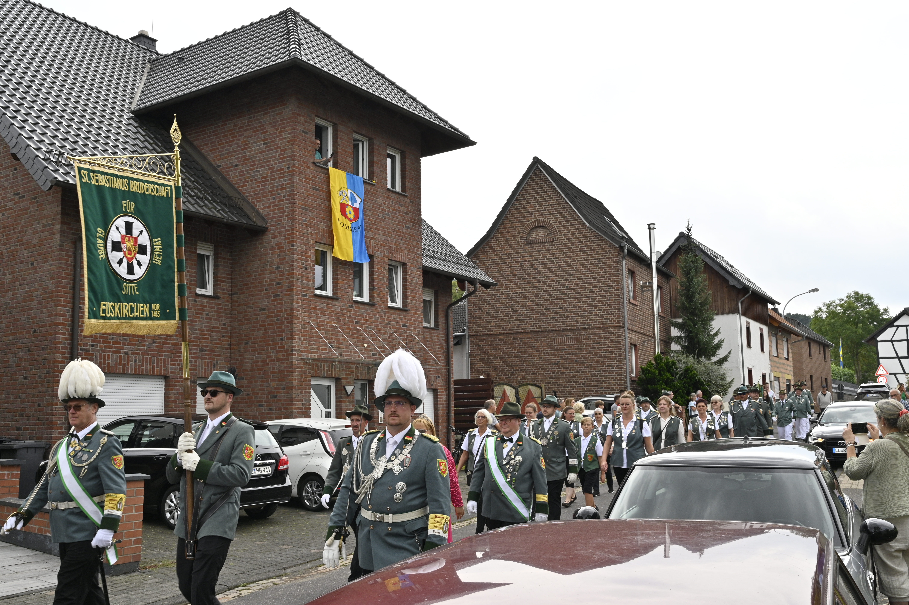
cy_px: 302
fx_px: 883
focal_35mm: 35
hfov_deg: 54.5
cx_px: 454
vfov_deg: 37.8
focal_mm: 35
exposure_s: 1/200
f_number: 14
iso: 320
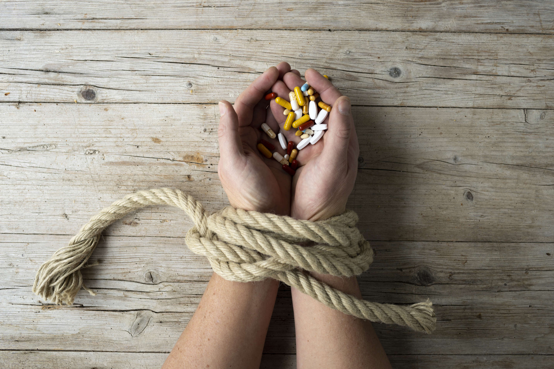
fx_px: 539
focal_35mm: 35
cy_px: 184
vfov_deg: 37.9
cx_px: 277
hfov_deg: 54.4
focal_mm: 35
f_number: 5.6
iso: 100
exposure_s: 1/13
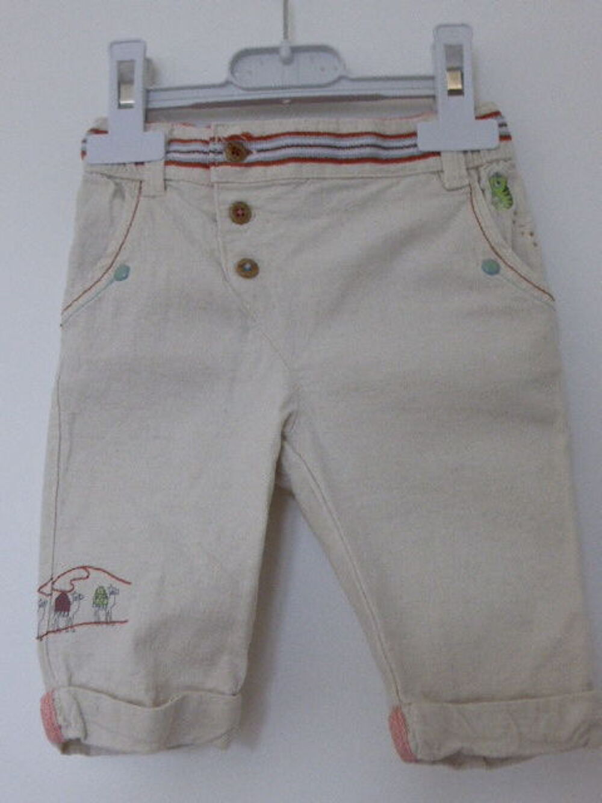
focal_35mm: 43
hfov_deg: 33.6
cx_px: 301
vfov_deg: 43.8
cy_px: 402
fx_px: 997
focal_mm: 7.4
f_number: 3.9
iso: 400
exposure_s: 1/8
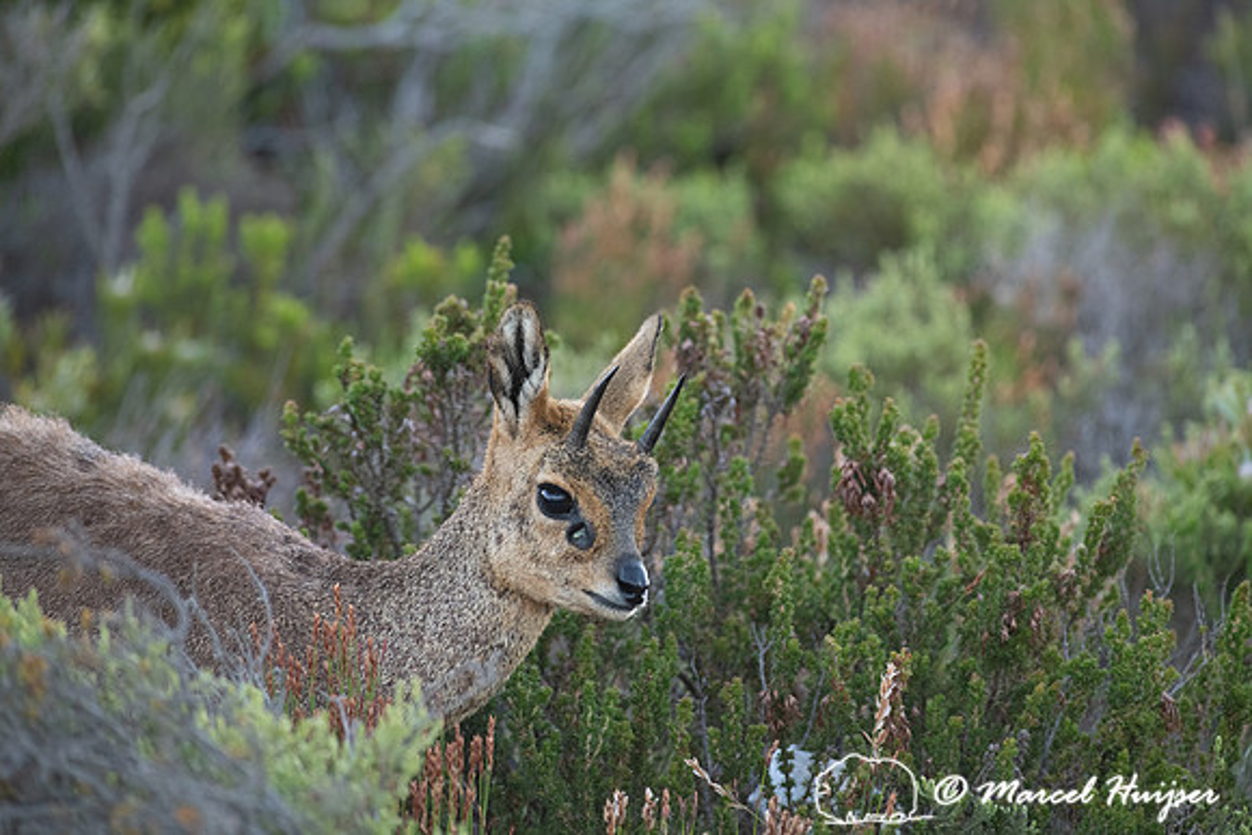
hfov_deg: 3.4
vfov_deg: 2.3
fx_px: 20871
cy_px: 418
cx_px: 626
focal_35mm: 600
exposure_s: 1/160
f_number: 6.3
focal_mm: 600
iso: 2000
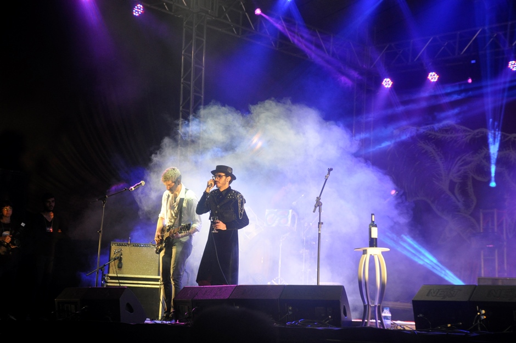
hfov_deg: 27.0
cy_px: 172
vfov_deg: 18.1
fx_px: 1074
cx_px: 258
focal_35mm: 75
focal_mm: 50
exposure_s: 1/60
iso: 800
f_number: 5
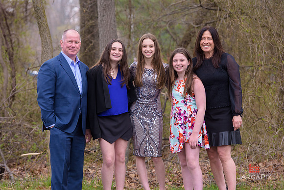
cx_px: 142
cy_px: 95
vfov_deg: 11.2
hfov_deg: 16.8
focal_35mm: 122
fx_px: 963
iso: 400
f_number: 5
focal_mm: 122
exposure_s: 1/500
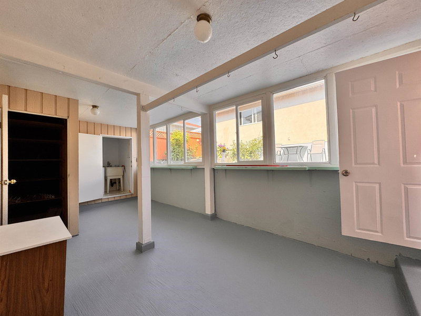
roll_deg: +1.2
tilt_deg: +1.7
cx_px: 210
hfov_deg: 102.1
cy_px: 158
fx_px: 170
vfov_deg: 85.7
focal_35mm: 14
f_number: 2.2
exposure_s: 1/338
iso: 40
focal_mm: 2.22
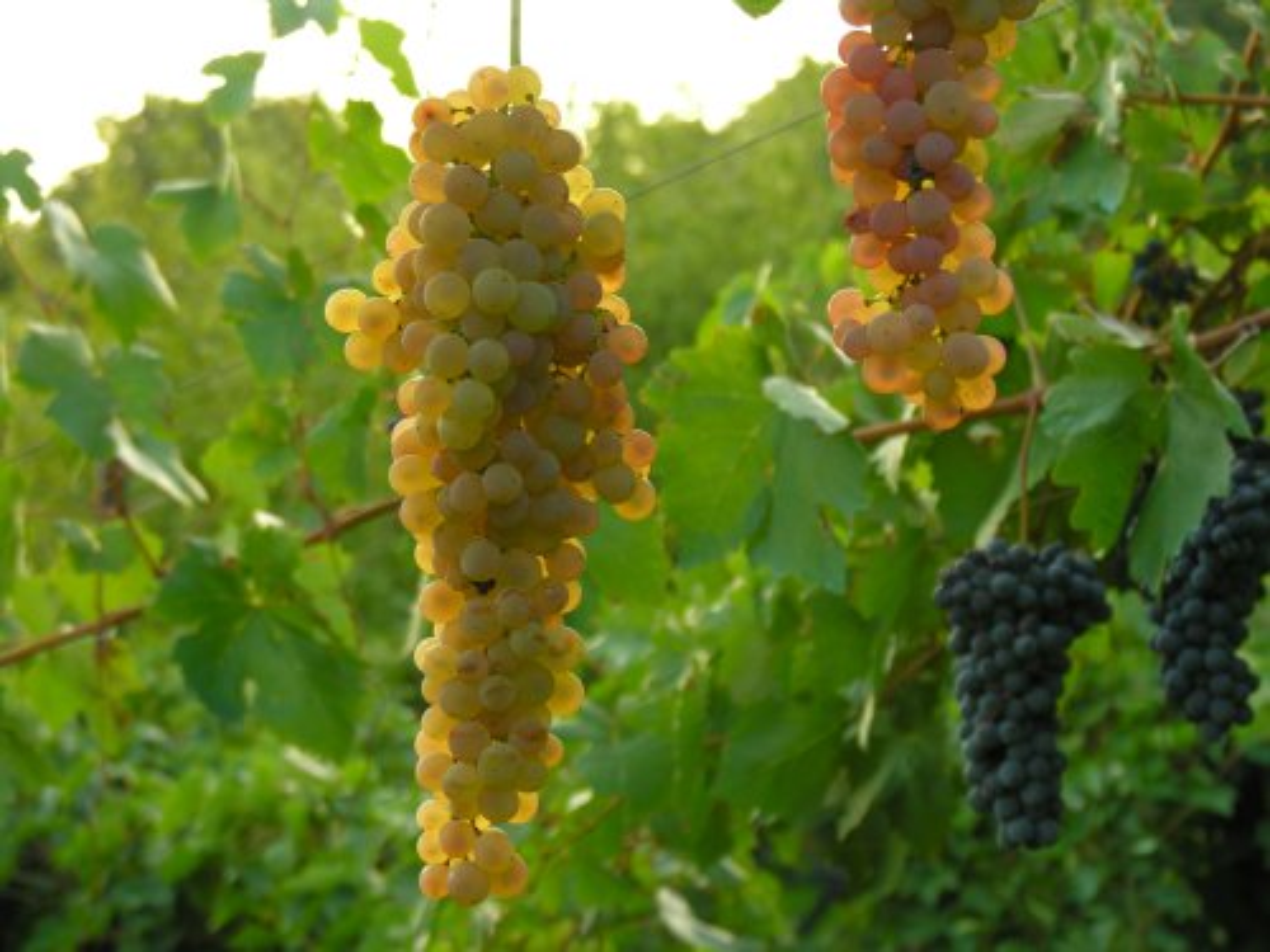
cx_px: 635
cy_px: 476
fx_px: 3449
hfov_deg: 20.9
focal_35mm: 94
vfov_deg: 15.7
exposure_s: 1/26.2
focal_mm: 24
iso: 55
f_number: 3.6
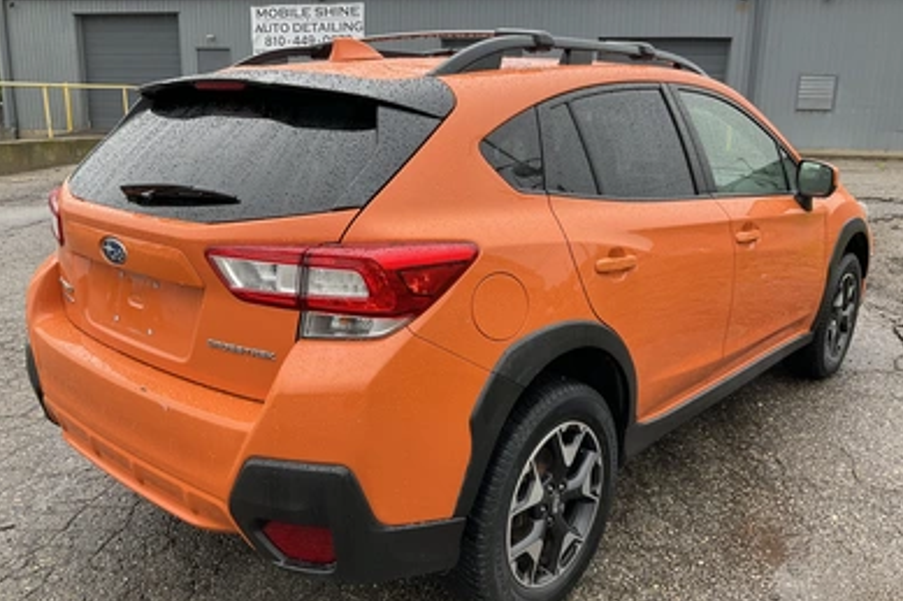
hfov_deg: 60.3
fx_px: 777
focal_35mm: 31
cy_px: 306
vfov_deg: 42.3
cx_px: 457
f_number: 1.8
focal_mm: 3
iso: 20
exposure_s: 1/140
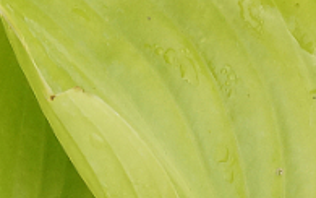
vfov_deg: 1.4
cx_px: 201
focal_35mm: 941
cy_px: 76
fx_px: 8106
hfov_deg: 2.2
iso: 640
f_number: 11
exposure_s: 1/160
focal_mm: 100
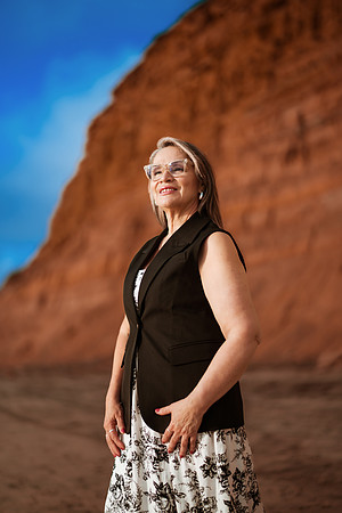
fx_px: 826
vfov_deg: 34.5
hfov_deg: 23.4
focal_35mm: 58
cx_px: 171
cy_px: 256
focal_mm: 58
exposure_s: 1/5000
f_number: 1.4
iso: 100
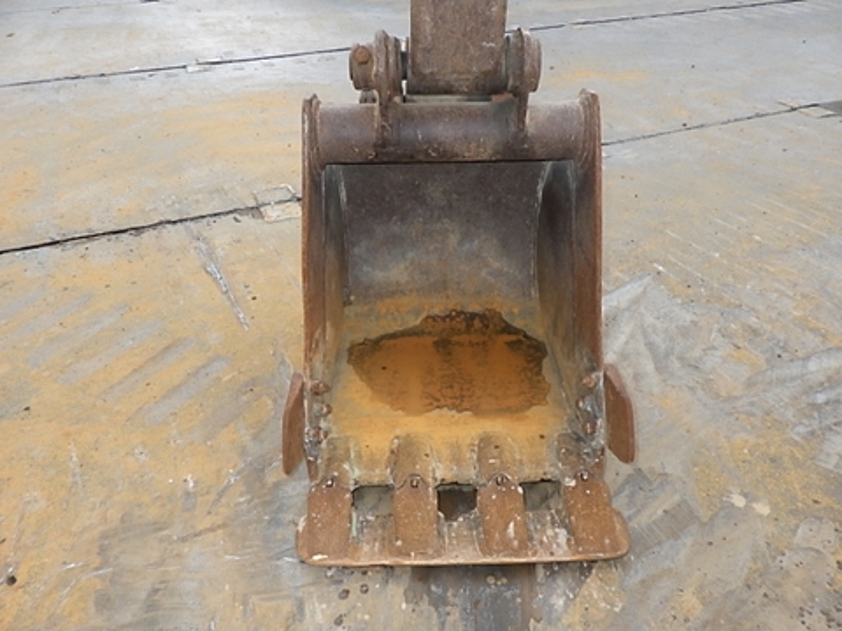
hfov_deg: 63.4
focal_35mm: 28
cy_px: 316
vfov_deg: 49.7
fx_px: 681
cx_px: 421
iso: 125
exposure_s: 1/320
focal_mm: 5
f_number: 4.2
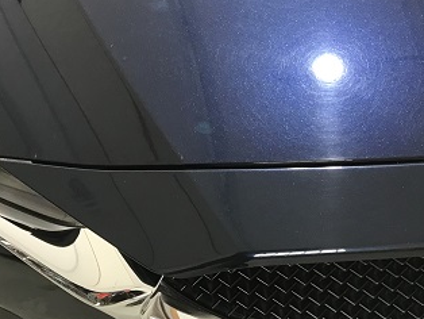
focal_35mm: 57
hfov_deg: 33.7
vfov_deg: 25.0
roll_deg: -1.6
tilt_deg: -37.0
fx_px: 699
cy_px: 36
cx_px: 234
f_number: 1.8
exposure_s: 1/17
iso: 40
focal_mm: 3.99
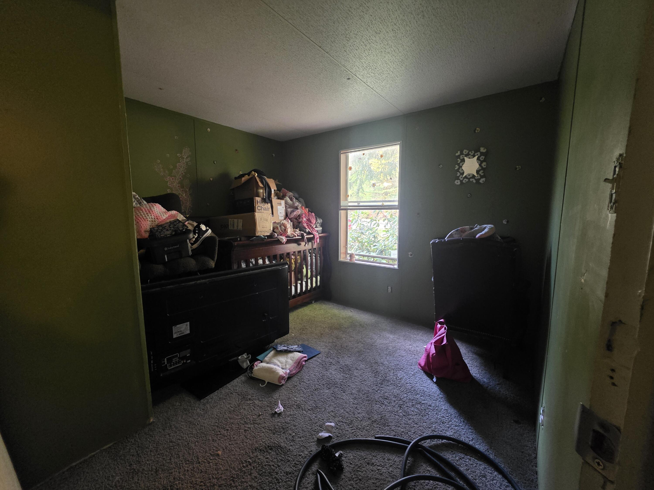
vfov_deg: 89.9
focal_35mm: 13
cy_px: 245
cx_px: 327
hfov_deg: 106.2
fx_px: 246
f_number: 1.9
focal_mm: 2.2
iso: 1000
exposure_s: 1/60
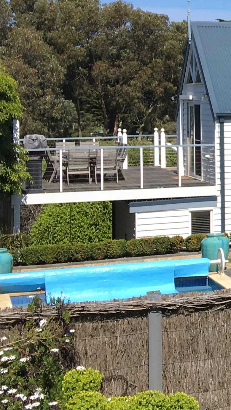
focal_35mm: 92
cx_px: 491
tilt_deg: -3.7
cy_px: 124
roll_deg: -0.3
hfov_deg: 11.6
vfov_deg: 23.0
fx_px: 1002
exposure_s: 1/1538
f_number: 2.2
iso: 25
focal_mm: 4.15
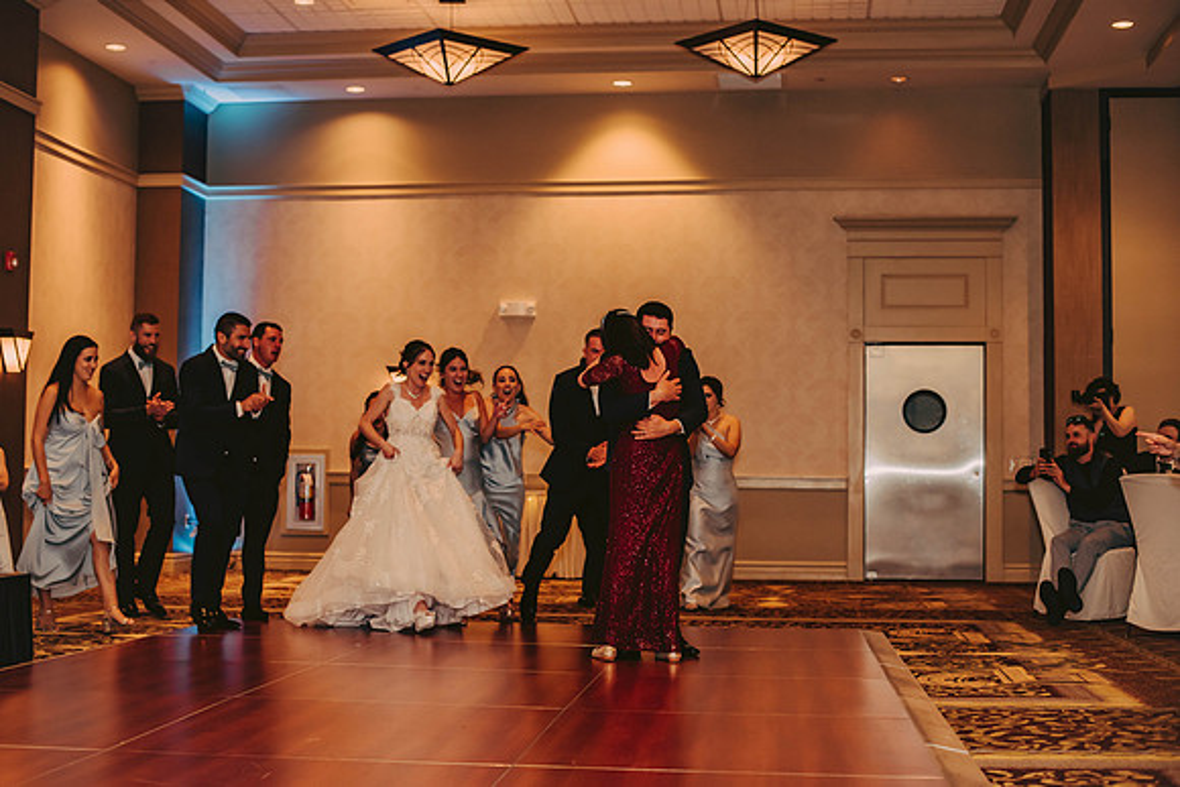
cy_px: 394
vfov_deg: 27.0
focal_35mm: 50
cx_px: 590
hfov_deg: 39.6
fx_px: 1639
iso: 800
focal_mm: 50
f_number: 2.5
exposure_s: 1/125
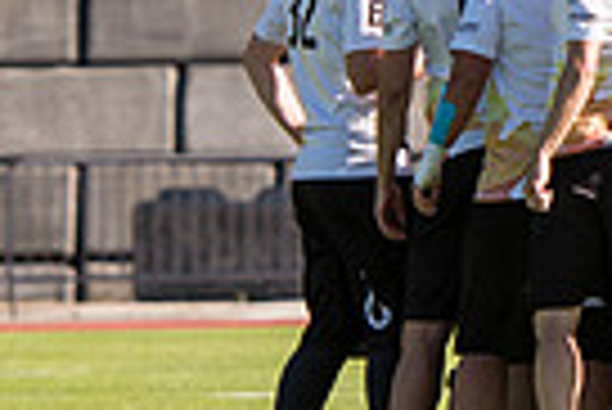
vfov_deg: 1.7
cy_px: -331
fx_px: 14176
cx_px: 999
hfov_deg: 2.5
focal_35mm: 833
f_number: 2.8
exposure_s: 1/2500
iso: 100
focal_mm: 130
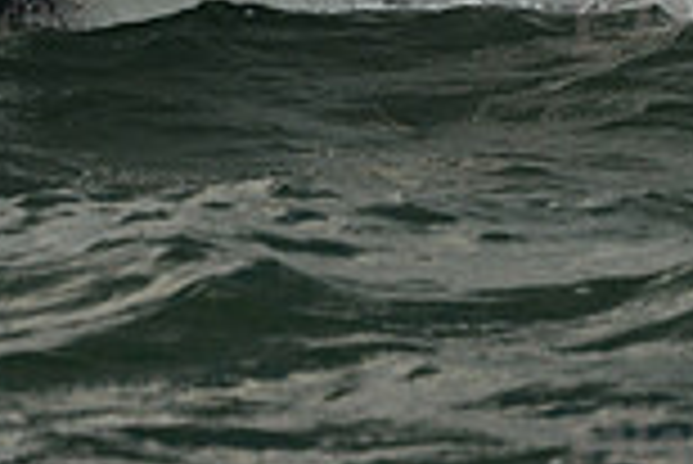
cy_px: -232
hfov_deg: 3.3
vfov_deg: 2.2
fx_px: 11965
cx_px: 333
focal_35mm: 621
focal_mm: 165
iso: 400
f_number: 6.3
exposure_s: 1/800
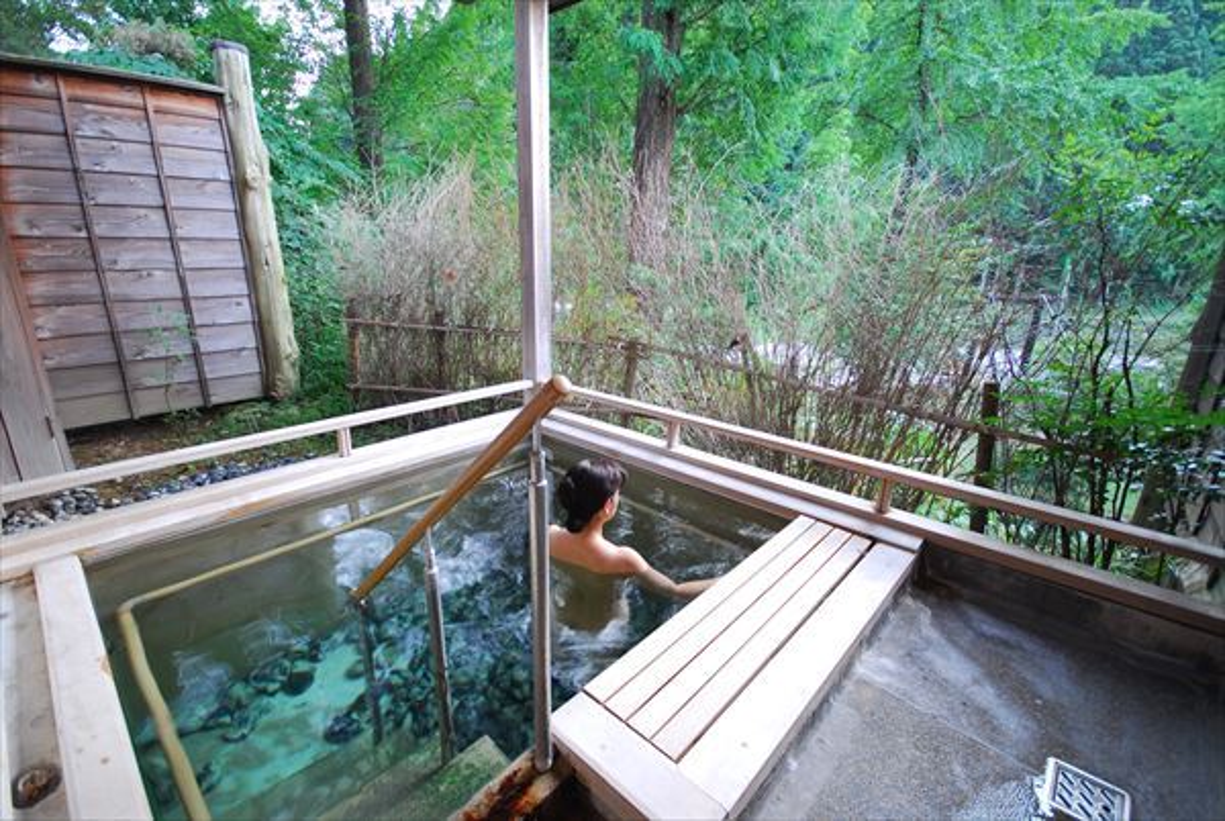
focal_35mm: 15
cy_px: 410
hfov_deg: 100.3
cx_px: 612
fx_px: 511
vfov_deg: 77.5
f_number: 4
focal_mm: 10
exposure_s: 1/6
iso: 100
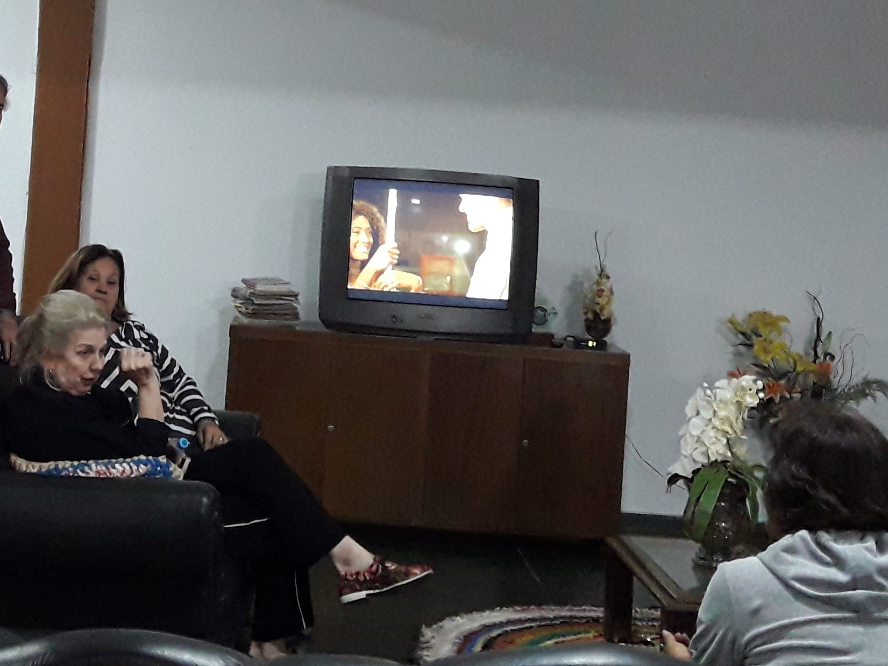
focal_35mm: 70
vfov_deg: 20.7
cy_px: 95
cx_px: 238
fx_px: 1796
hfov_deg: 27.5
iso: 400
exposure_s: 1/24
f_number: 1.9
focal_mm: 3.7
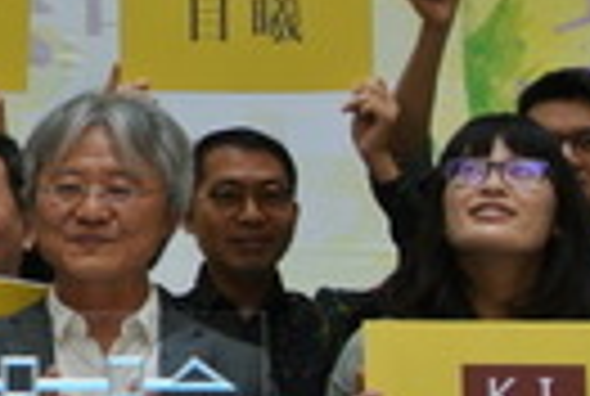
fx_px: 2710
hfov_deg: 11.7
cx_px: -369
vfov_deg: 8.4
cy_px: 238
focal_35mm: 165
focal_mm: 13.6
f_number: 4
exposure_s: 1/60
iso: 200
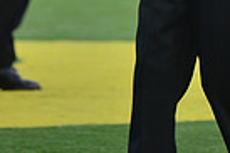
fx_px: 7753
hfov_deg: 1.7
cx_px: 140
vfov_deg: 1.1
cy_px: -173
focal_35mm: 1215
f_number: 5.6
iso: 400
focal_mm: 370
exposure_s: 1/800
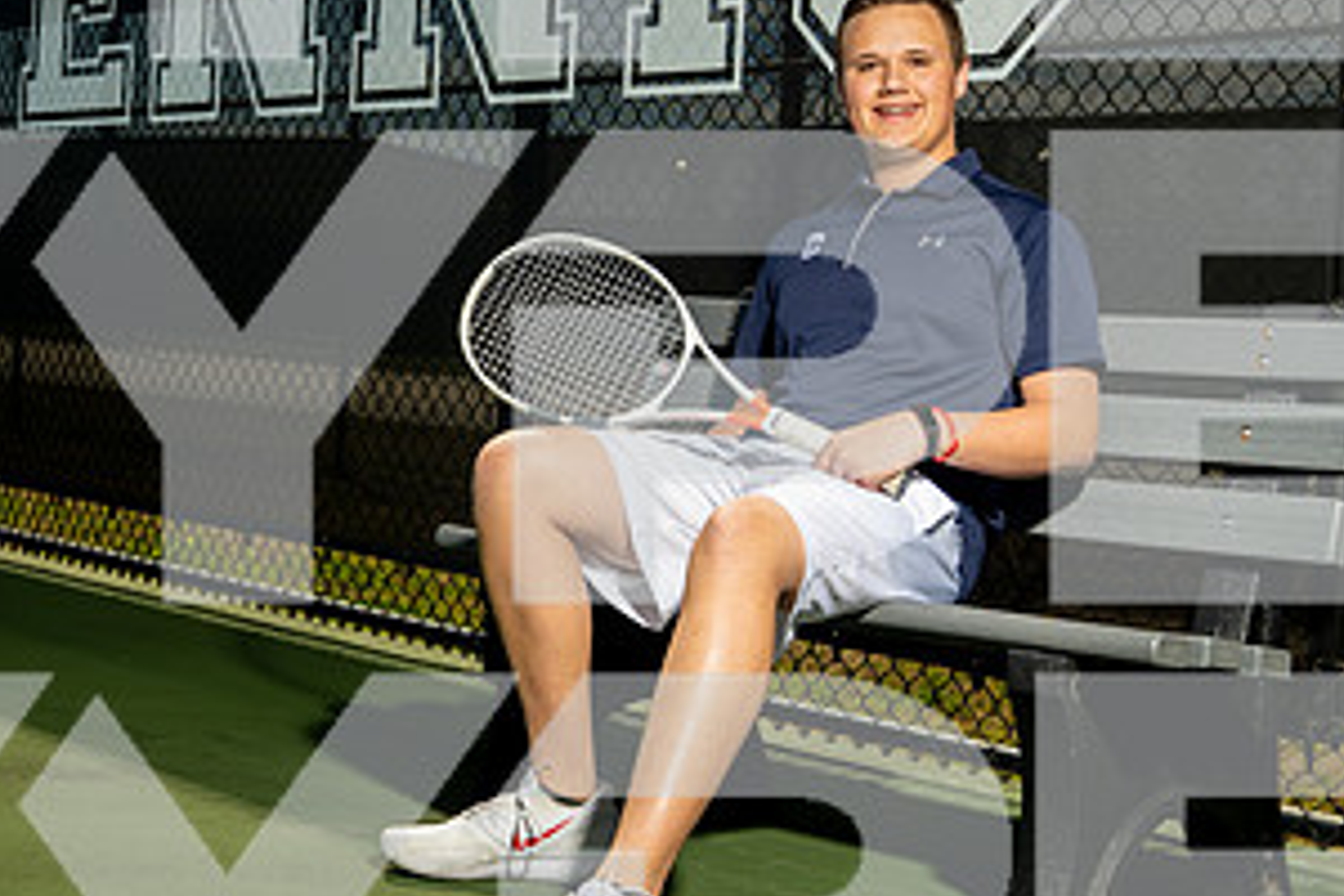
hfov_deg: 33.1
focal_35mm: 60
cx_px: 426
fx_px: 2240
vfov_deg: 22.6
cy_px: 370
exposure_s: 1/250
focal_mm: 31
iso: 100
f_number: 4.5
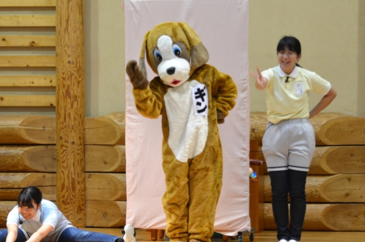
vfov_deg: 7.4
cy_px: 125
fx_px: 1883
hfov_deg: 11.1
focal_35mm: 186
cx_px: 156
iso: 800
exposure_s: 1/30
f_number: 5.3
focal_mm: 92
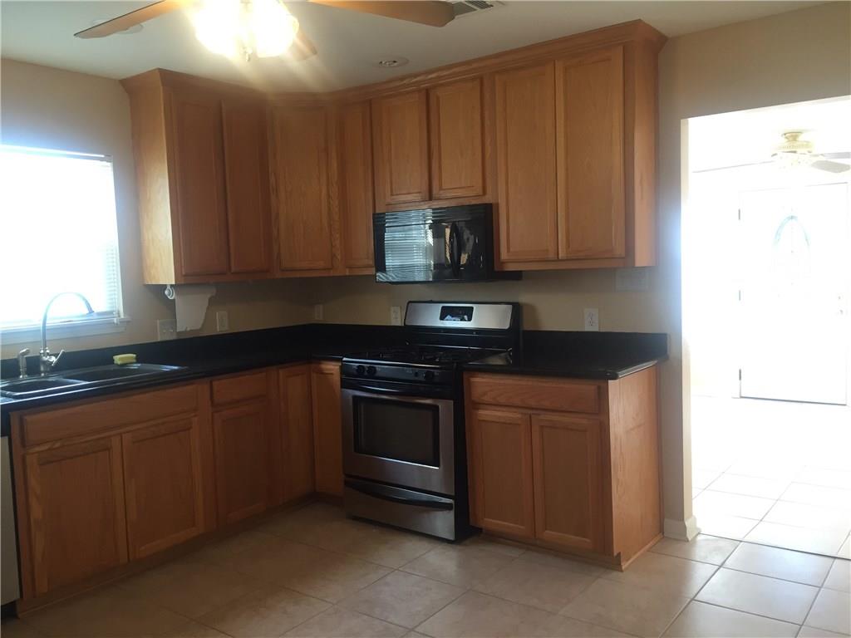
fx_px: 713
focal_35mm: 29
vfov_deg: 48.2
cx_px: 426
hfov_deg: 61.7
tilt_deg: -4.5
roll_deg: +0.9
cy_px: 319
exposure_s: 1/30
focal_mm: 4.15
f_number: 2.2
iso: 32
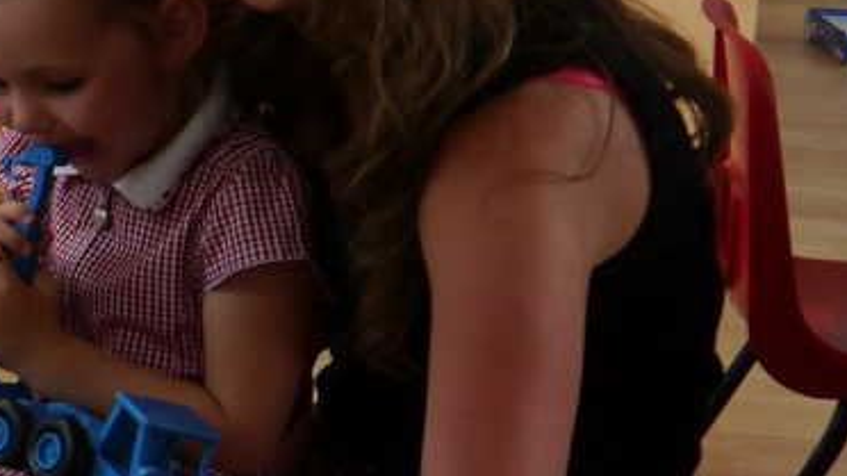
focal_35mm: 113
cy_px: 17
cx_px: -578
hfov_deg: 16.5
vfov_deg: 10.6
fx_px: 2537
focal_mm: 14
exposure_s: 1/80
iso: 160
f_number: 3.5
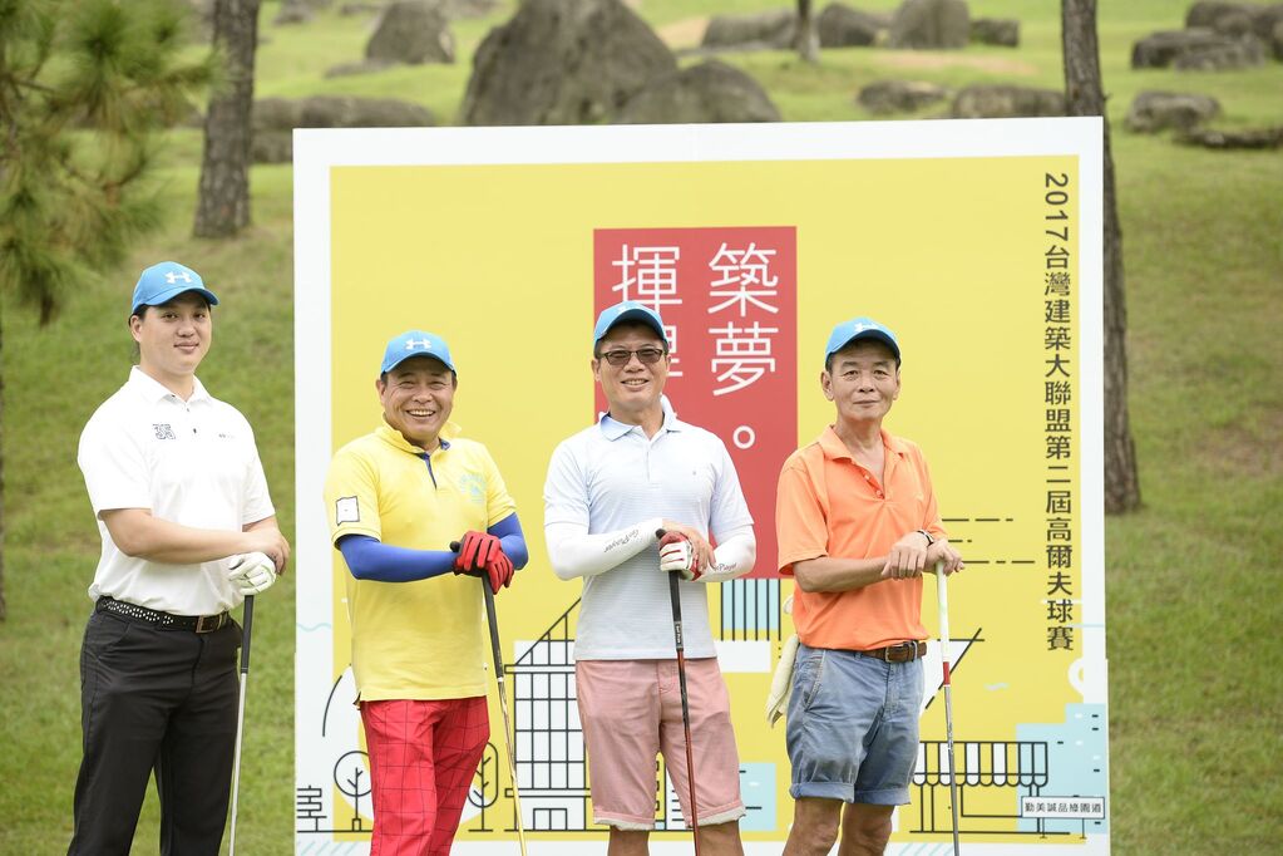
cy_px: 428
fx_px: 4348
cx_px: 642
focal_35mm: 122
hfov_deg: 16.8
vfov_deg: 11.2
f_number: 3.5
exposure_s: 1/800
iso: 320
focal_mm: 122
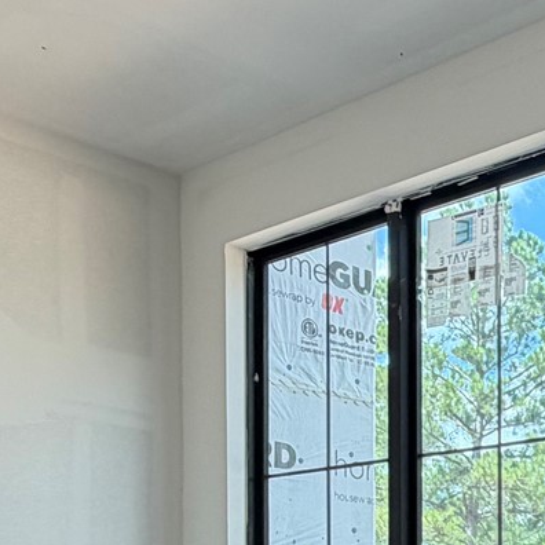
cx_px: 714
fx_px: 1140
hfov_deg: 23.6
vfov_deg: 24.3
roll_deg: +0.3
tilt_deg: +1.0
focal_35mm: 64
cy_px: 661
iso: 100
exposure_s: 1/121
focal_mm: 2.22
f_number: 2.2
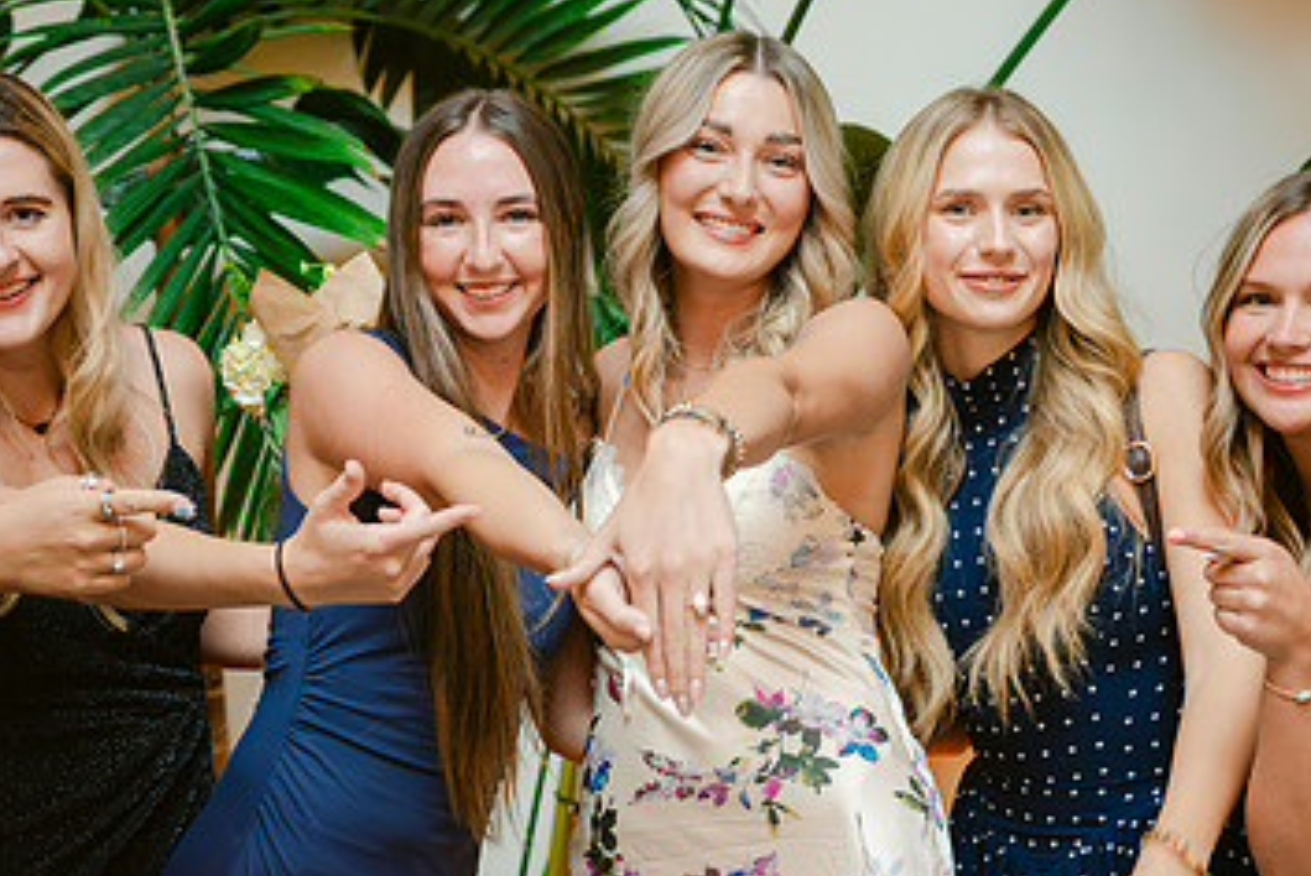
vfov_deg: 18.2
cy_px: 551
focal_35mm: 75
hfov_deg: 27.0
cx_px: 691
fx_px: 2733
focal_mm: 45.7
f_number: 2.8
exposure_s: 1/250
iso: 1250
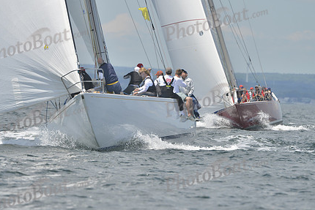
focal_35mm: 540
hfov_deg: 3.8
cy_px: 71
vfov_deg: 2.5
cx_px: 127
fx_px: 4726
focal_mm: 400
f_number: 8
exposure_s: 1/1000
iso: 280
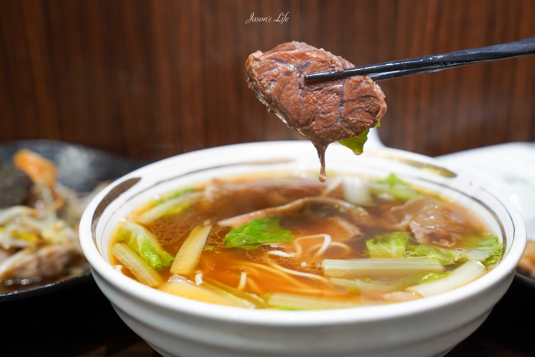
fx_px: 802
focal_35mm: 54
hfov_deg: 36.9
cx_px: 268
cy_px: 178
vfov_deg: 25.1
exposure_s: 1/60
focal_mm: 54
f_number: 4
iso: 400
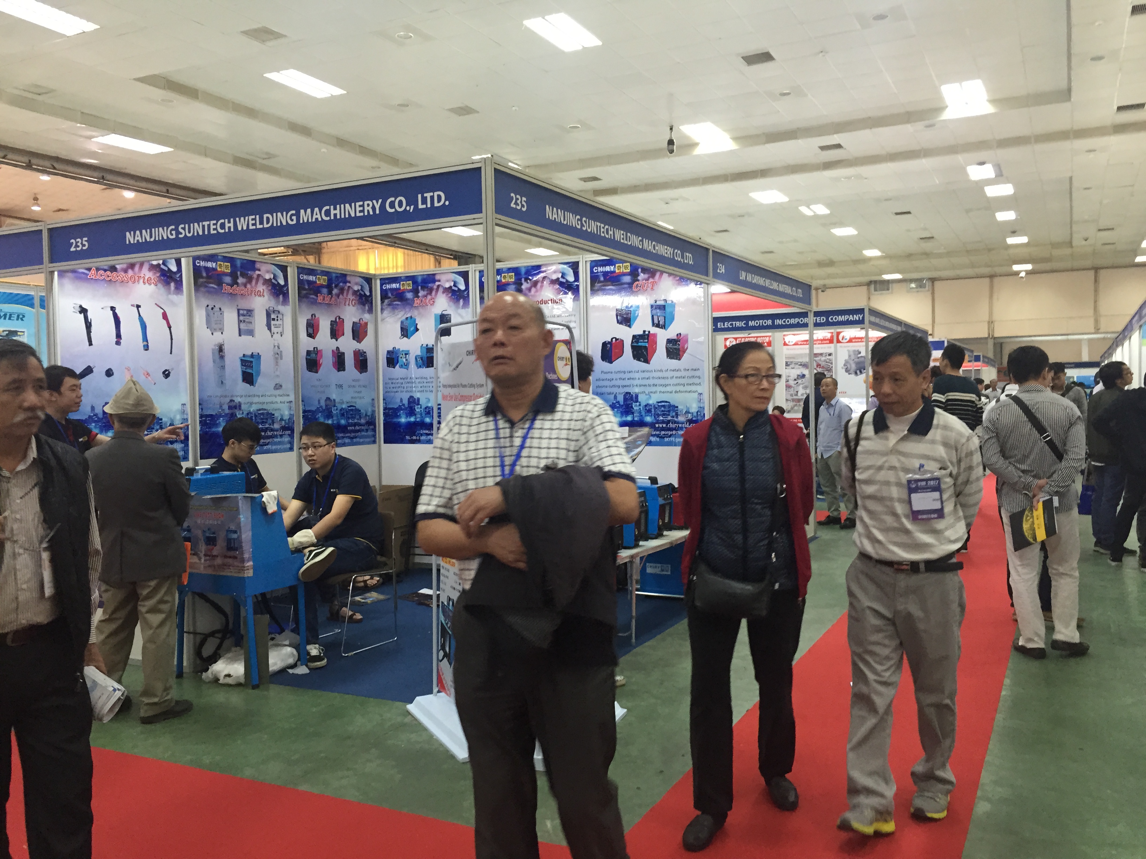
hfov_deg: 61.7
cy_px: 430
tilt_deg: -3.2
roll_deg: +0.1
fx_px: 960
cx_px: 573
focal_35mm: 29
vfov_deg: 48.2
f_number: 2.2
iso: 160
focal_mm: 4.15
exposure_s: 1/33
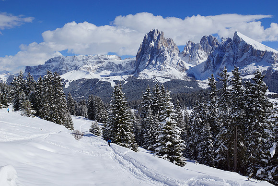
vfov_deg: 40.0
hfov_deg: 57.2
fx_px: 255
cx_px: 139
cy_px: 93
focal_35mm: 33
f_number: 9
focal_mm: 22
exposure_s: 1/800
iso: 100
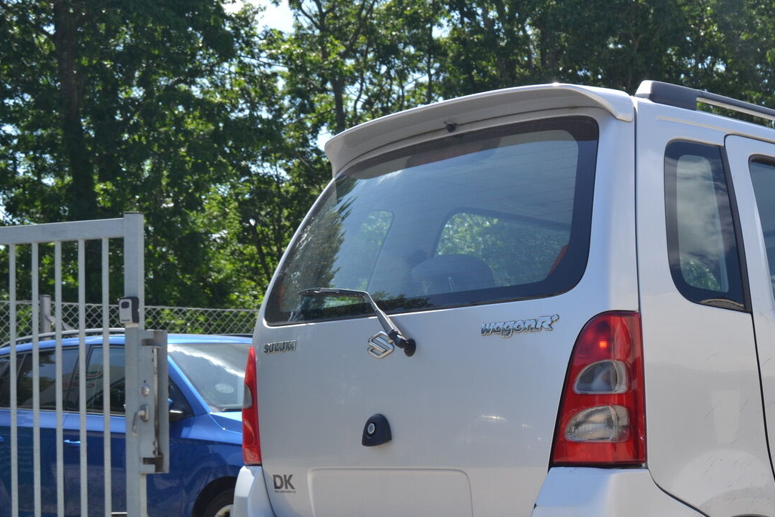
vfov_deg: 19.5
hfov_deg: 28.2
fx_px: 1485
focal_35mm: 69
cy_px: 416
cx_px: 682
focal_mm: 26
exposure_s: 1/200
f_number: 7.1
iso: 100
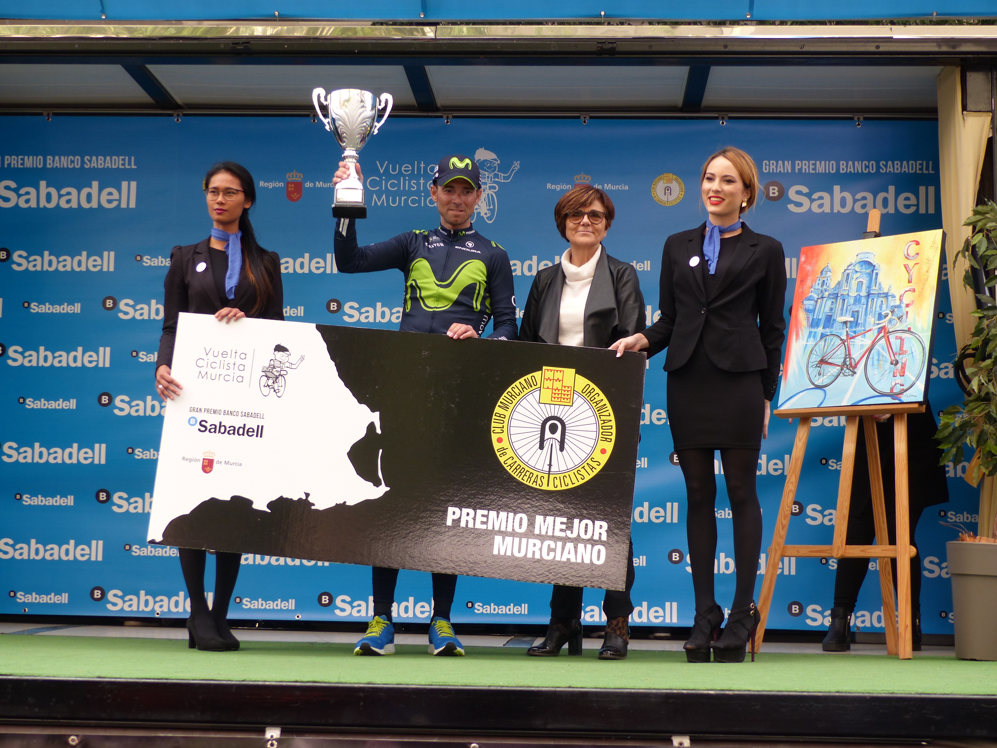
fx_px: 1757
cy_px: 374
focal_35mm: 61
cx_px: 498
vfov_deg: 24.0
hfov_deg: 31.7
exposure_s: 1/200
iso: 100
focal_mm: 10.9
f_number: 2.8
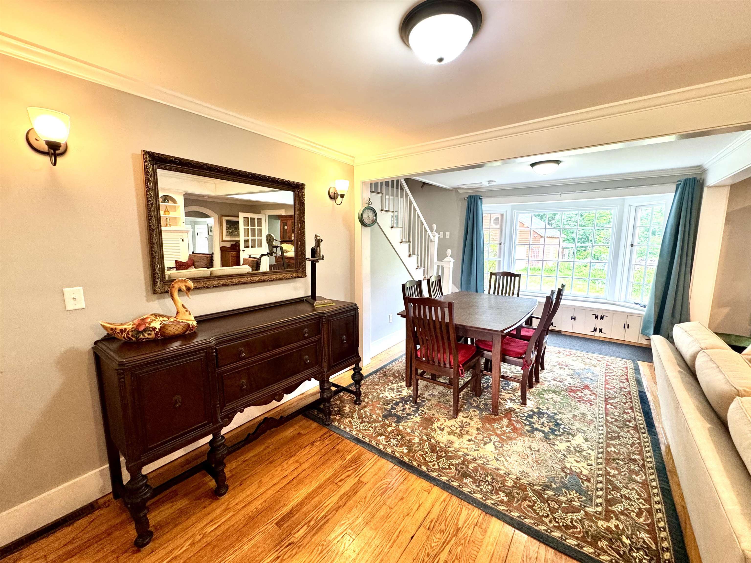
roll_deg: -0.3
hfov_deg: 102.1
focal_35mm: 14
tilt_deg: -7.9
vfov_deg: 85.7
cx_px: 376
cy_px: 282
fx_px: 304
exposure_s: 1/60
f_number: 2.2
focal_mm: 2.22
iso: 250
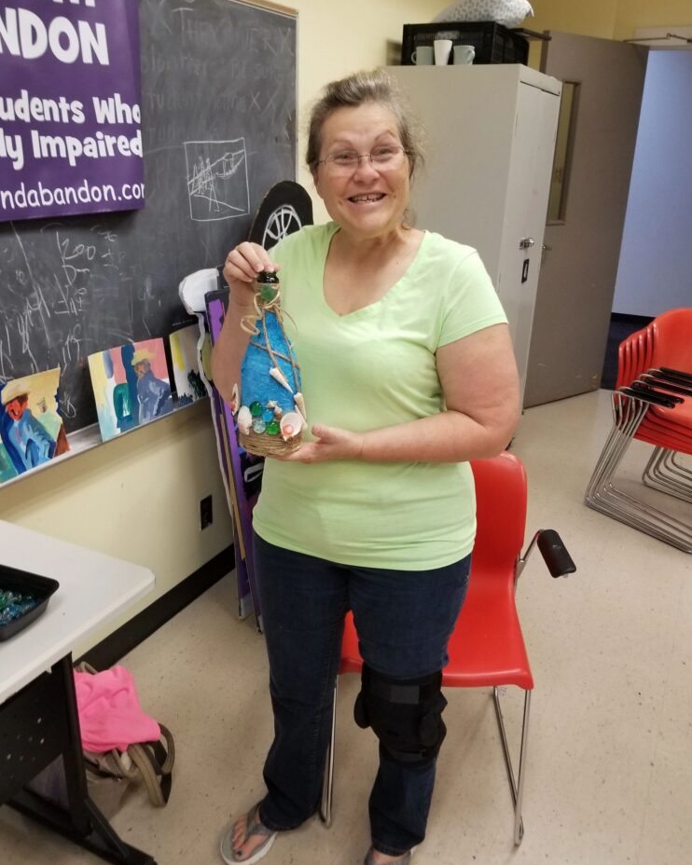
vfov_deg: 62.2
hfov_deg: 51.5
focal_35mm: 28
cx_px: 343
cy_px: 437
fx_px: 717
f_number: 1.7
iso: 160
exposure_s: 1/40
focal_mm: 4.25
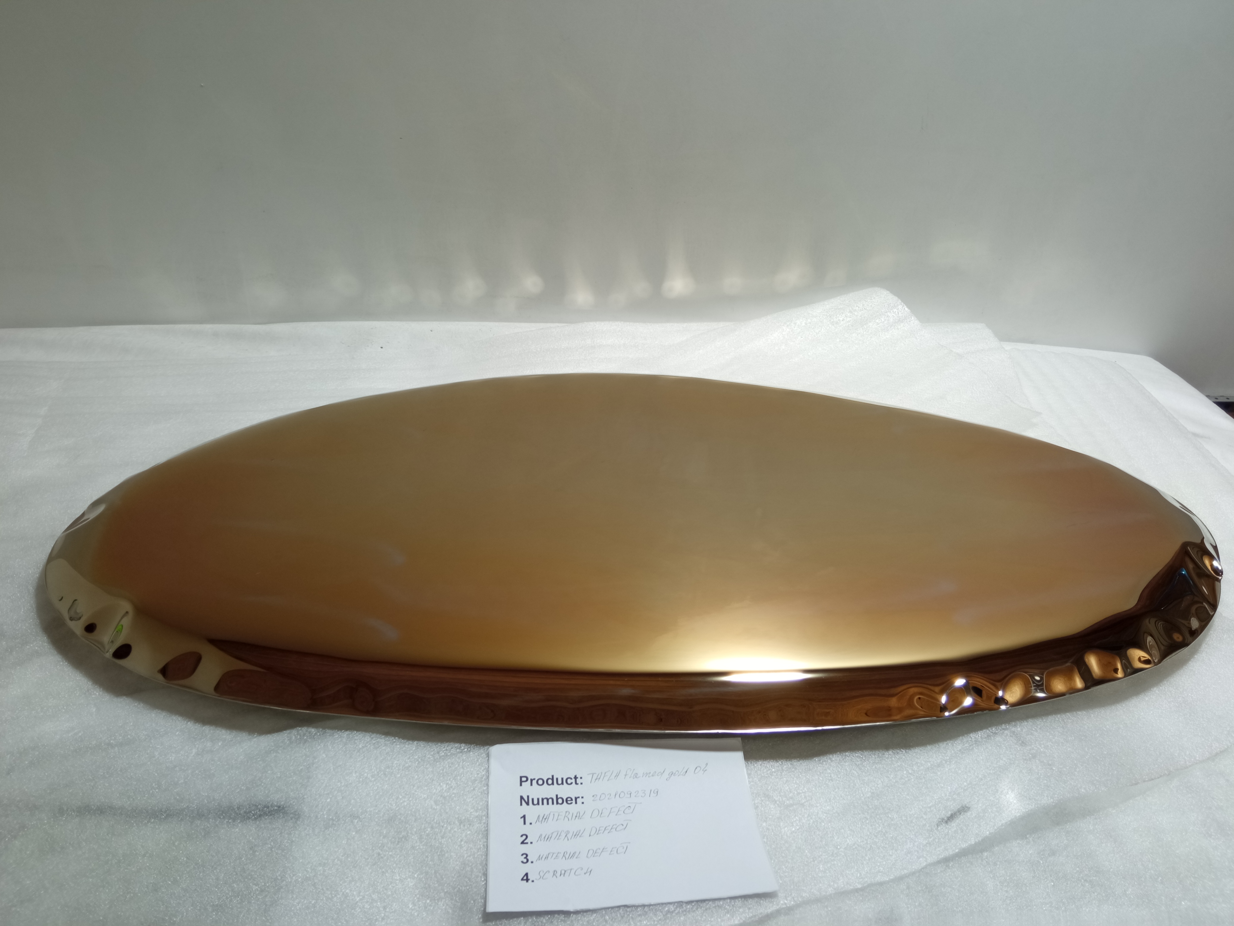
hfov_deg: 65.3
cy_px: 463
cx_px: 617
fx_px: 963
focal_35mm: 27
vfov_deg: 51.4
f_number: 2.2
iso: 111
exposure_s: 1/141
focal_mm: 3.79
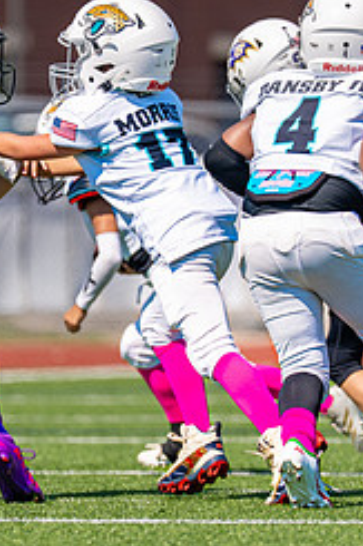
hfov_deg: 2.1
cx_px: 218
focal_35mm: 639
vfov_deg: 3.2
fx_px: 9678
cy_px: 242
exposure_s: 1/2500
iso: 100
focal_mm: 200
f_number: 2.8
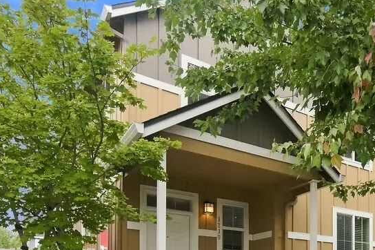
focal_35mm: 32
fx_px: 333
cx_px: 314
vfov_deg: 38.4
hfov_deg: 53.7
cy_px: 222
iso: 4000
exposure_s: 1/640
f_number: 10
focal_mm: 11.5
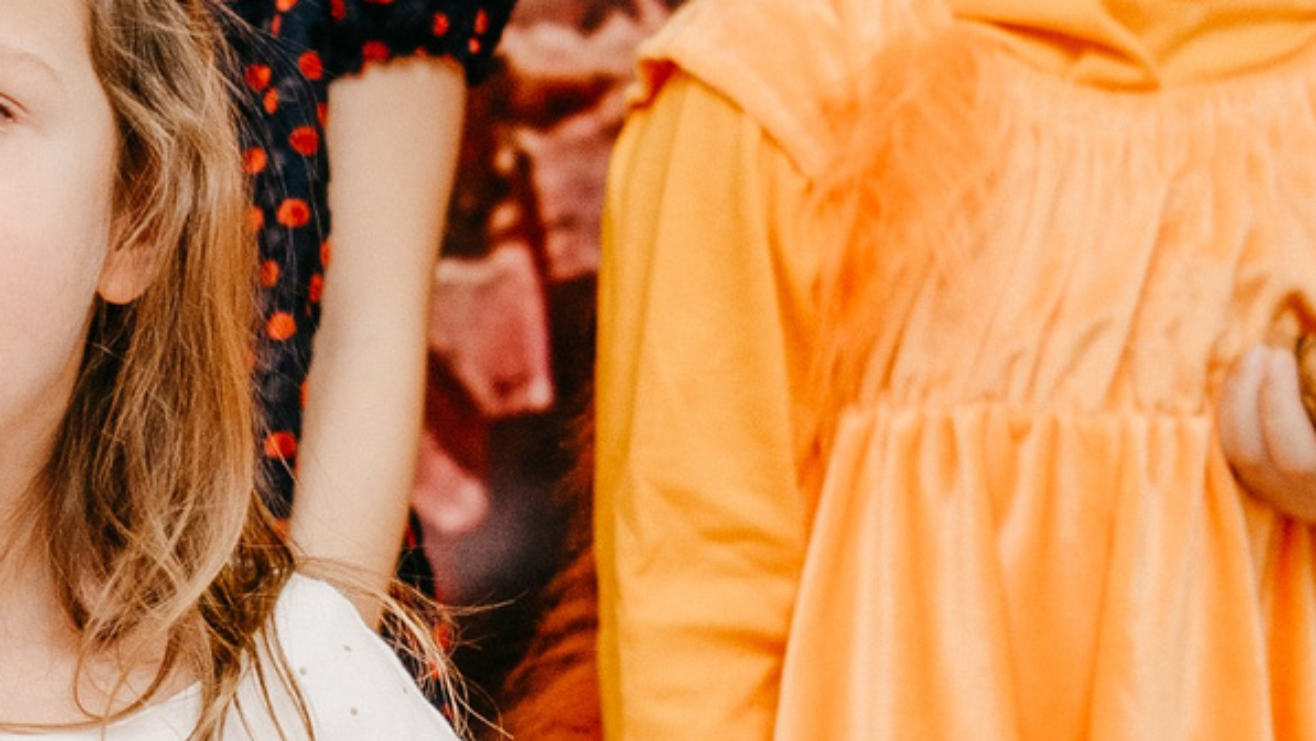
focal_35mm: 249
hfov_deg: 8.5
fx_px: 8690
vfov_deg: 4.9
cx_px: -530
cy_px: 809
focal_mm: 46
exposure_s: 1/160
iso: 320
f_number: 4.5
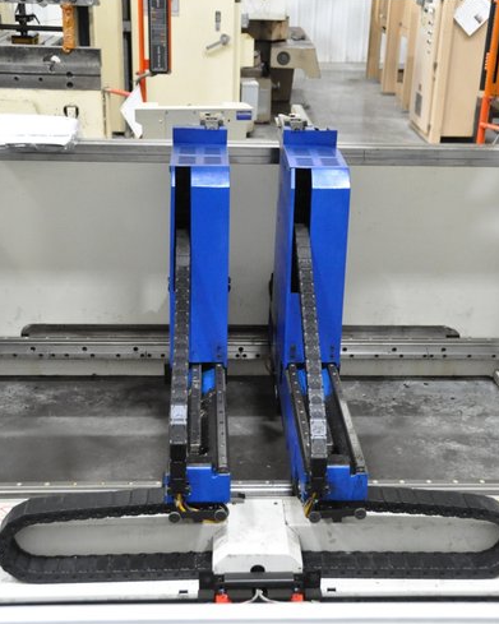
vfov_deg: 39.9
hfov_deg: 32.4
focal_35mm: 47
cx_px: 249
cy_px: 288
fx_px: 860
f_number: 4
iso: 3200
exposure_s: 1/30
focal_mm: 27
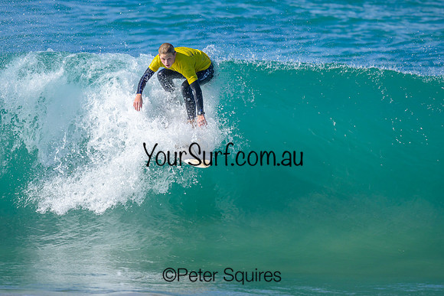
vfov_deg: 1.3
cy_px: 111
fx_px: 13550
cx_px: 215
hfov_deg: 1.9
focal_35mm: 1098
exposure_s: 1/2000
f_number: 6.3
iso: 360
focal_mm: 800
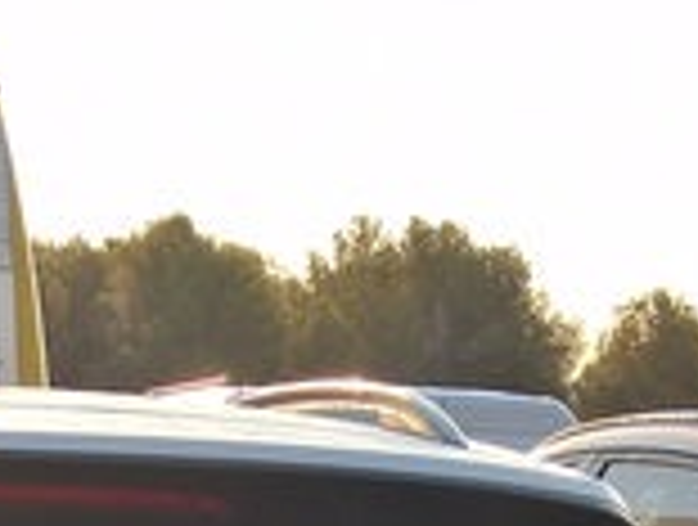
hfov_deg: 13.5
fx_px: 2809
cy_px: 1313
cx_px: -279
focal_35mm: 139
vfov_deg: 9.4
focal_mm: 4
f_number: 1.8
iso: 20
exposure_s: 1/439
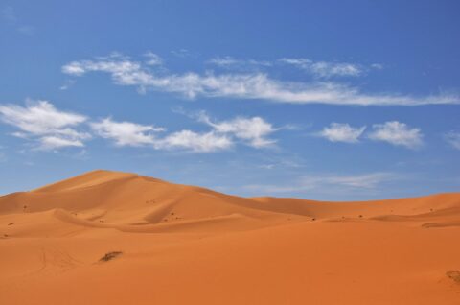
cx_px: 230
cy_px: 152
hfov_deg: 46.5
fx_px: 536
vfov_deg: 31.8
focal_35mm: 42
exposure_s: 1/500
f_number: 11
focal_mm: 28
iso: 200
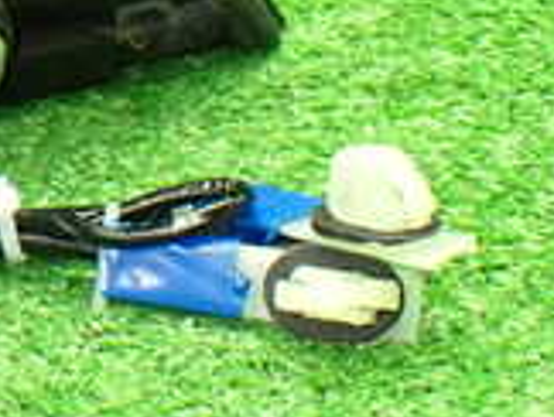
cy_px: -116
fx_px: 1779
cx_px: -349
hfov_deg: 15.8
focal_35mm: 111
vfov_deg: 13.0
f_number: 2.3
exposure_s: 1/60
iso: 800
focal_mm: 5.4
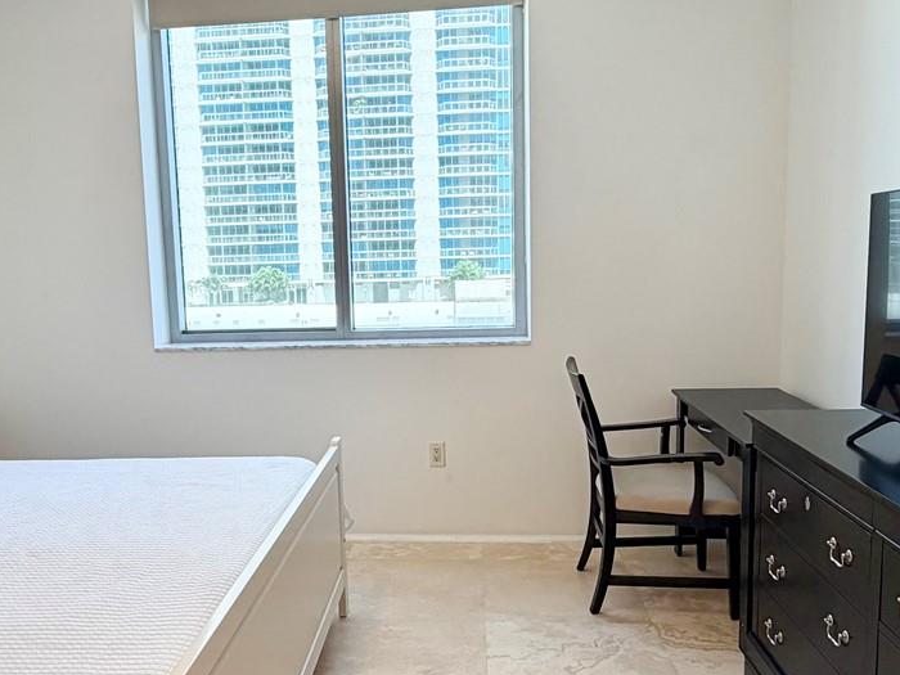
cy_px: 359
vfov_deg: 44.1
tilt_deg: -7.9
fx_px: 832
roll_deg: +1.3
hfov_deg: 56.6
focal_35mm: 32
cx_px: 387
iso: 100
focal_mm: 2.22
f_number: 2.2
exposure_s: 1/120
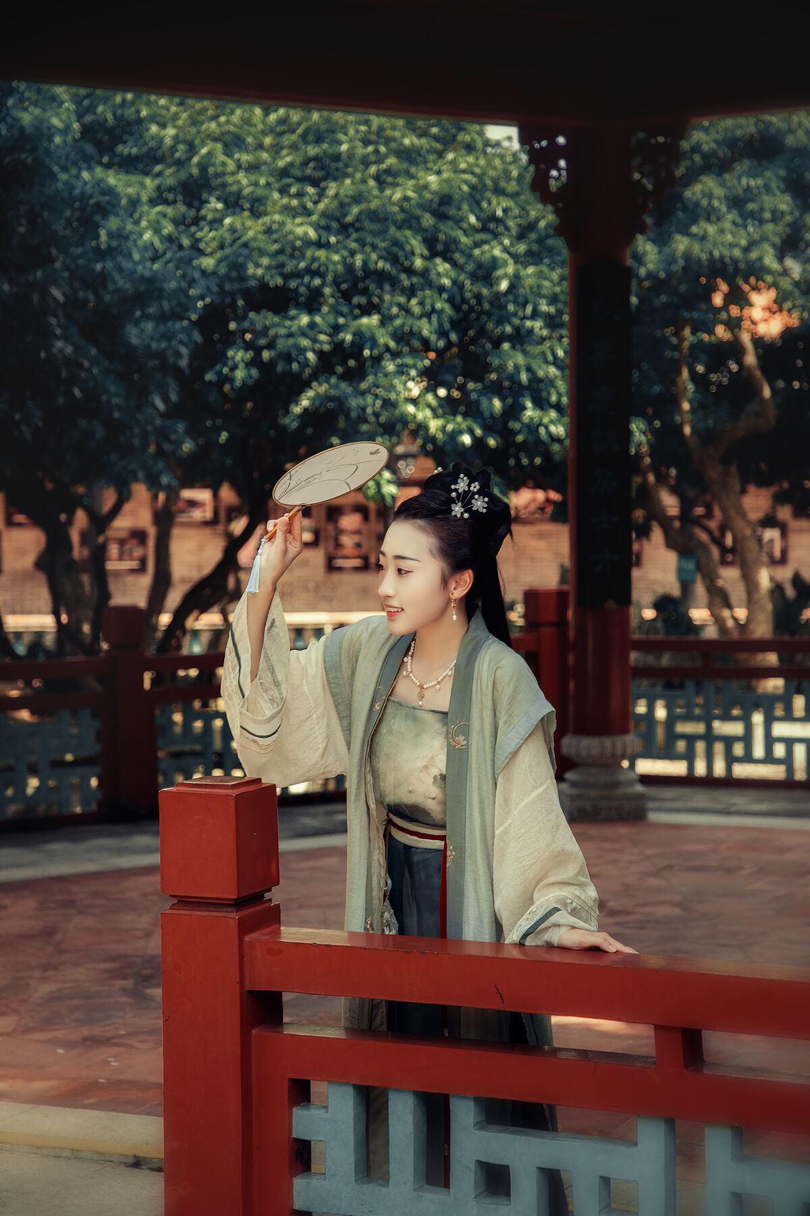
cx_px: 405
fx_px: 2632
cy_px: 608
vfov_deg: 26.0
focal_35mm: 78
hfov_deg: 17.5
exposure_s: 1/125
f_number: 4
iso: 100
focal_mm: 78
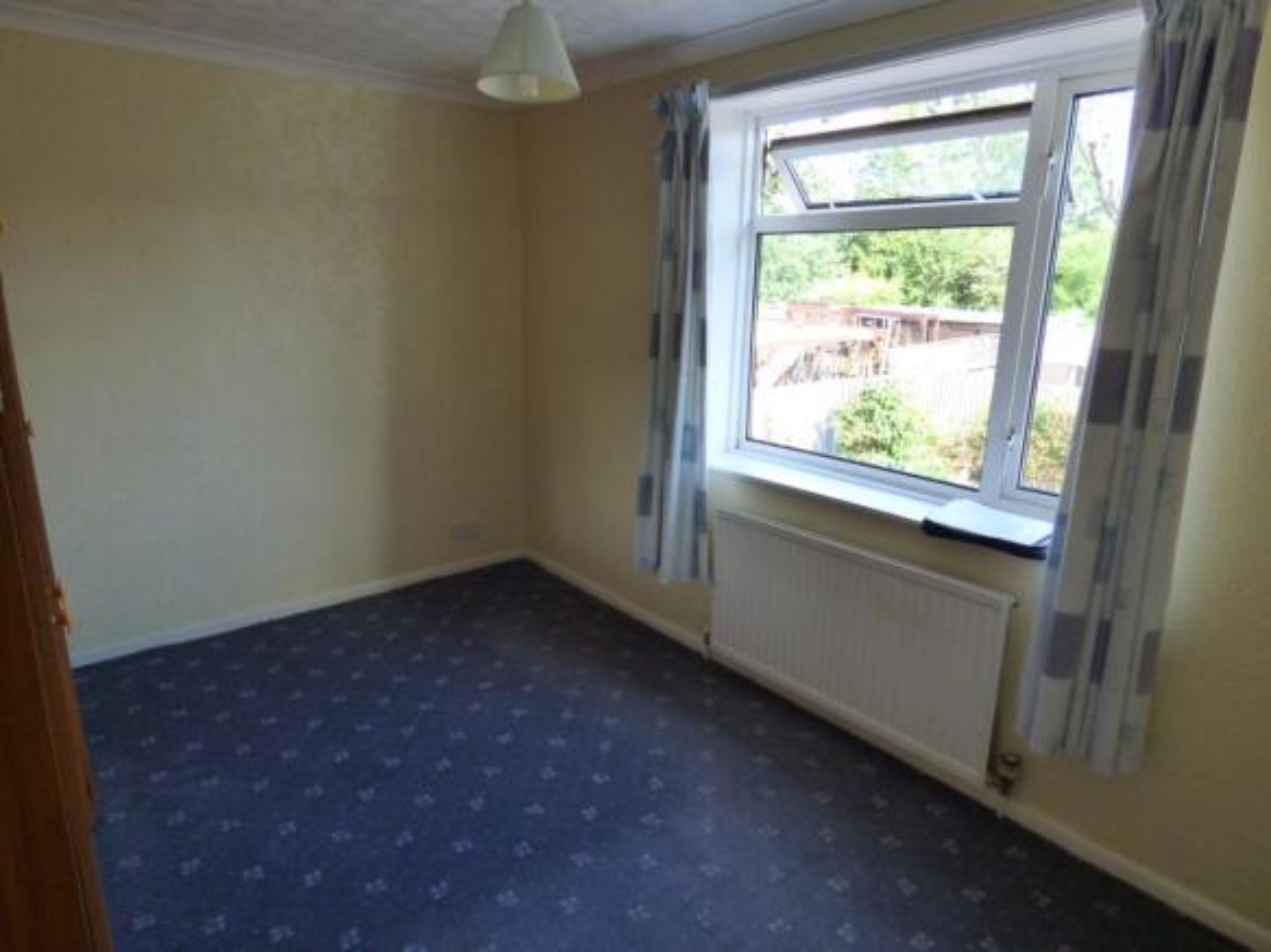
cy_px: 476
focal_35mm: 20
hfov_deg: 81.8
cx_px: 636
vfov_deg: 66.0
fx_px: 734
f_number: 2.8
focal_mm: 3.58
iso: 200
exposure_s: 1/125
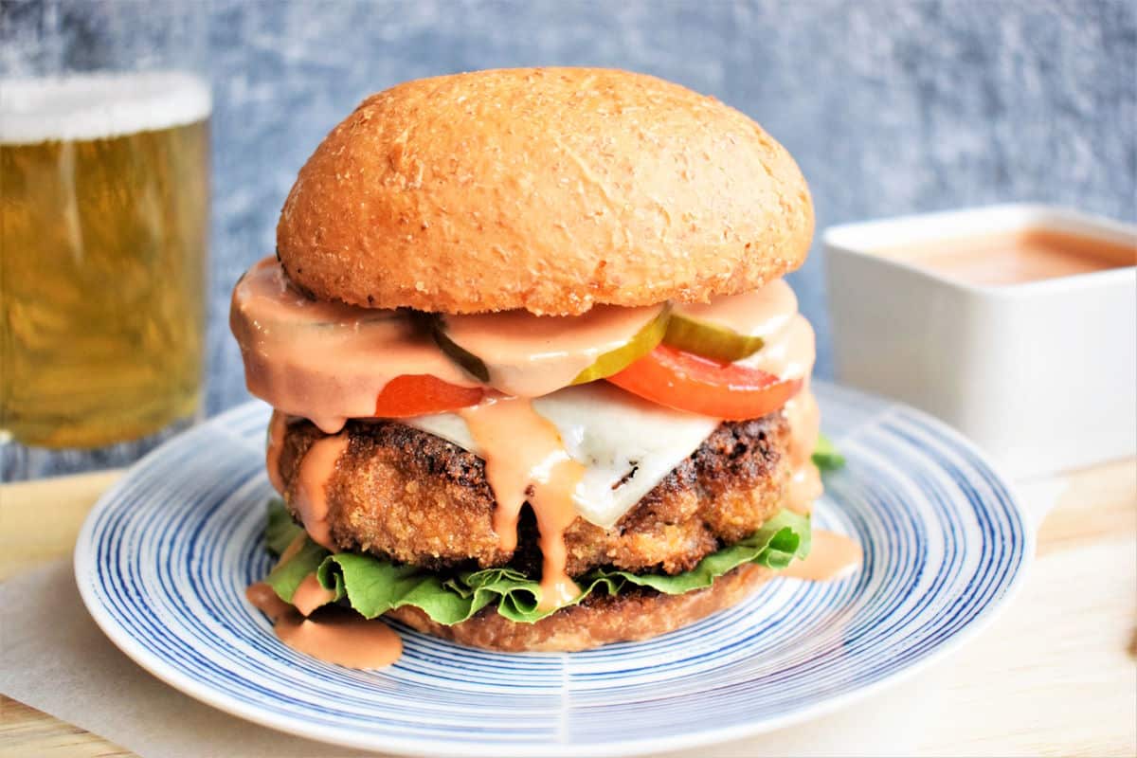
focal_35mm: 46
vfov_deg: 28.9
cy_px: 379
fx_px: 1469
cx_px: 568
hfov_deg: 42.3
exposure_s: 1/125
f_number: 4.2
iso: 3200
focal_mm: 31
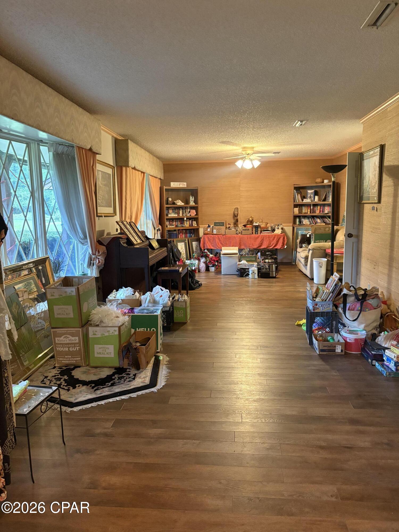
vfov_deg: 67.3
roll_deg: +1.2
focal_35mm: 26
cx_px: 200
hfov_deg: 53.1
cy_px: 266
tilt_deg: -7.6
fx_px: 400
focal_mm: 5.96
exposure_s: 1/40
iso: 500
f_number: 1.6
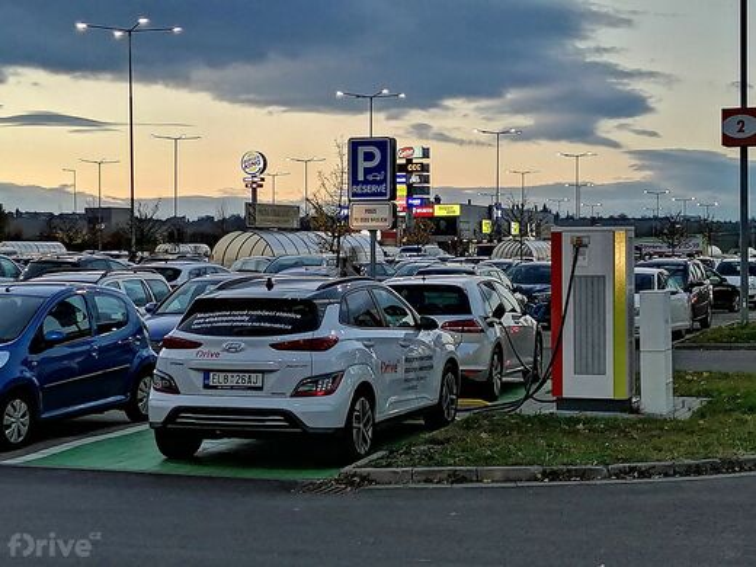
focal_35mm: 75
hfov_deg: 26.0
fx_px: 1638
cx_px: 378
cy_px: 284
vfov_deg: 19.6
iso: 200
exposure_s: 4
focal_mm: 5.3
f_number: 1.8
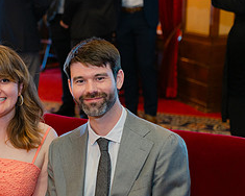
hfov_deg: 22.5
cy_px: 138
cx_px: -9
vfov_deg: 18.9
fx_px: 587
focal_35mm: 81
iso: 250
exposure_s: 1/100
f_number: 2
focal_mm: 35
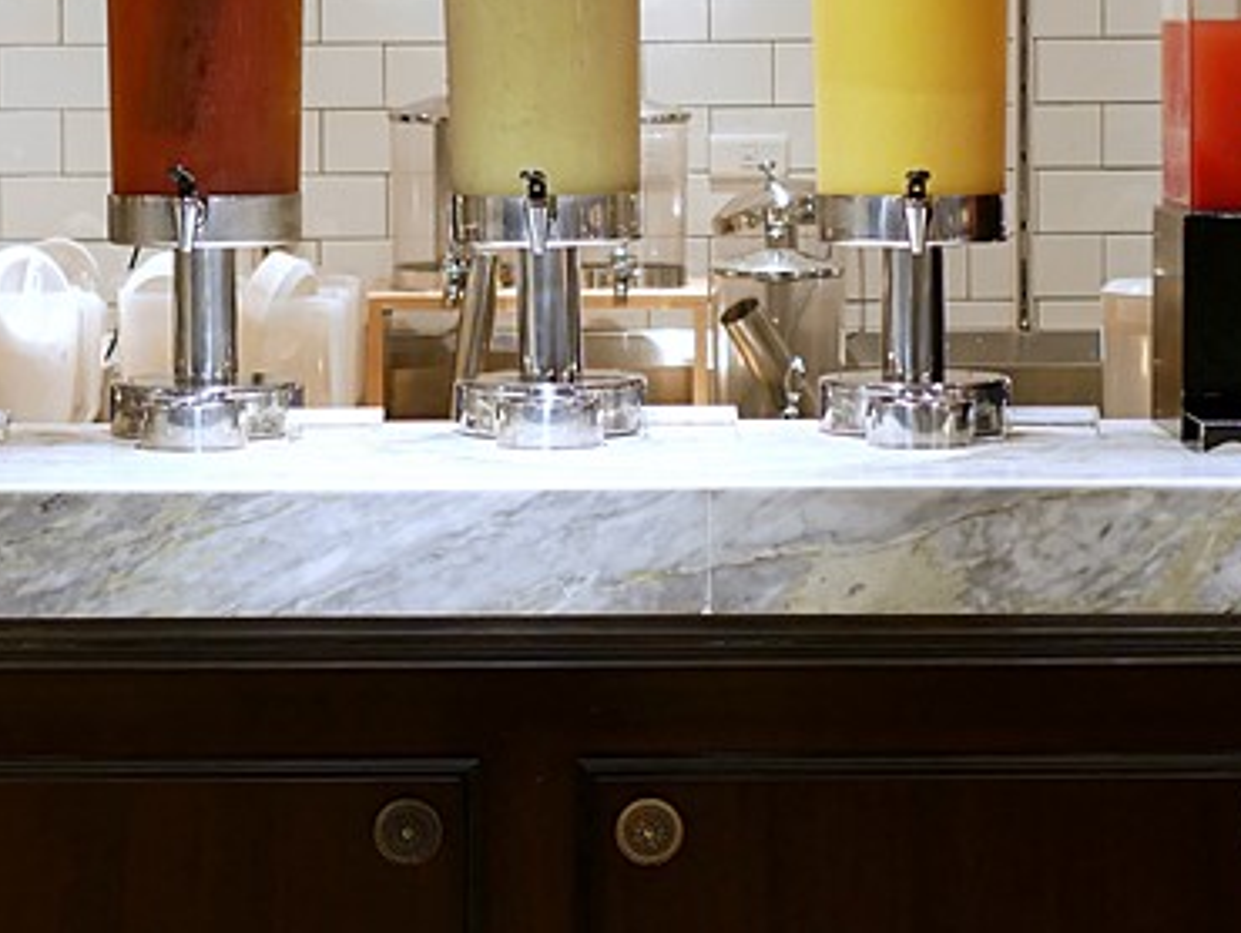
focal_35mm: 135
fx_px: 4843
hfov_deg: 14.6
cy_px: 112
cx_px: 550
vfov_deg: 10.9
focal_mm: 25
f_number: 1.8
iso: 400
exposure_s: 1/60
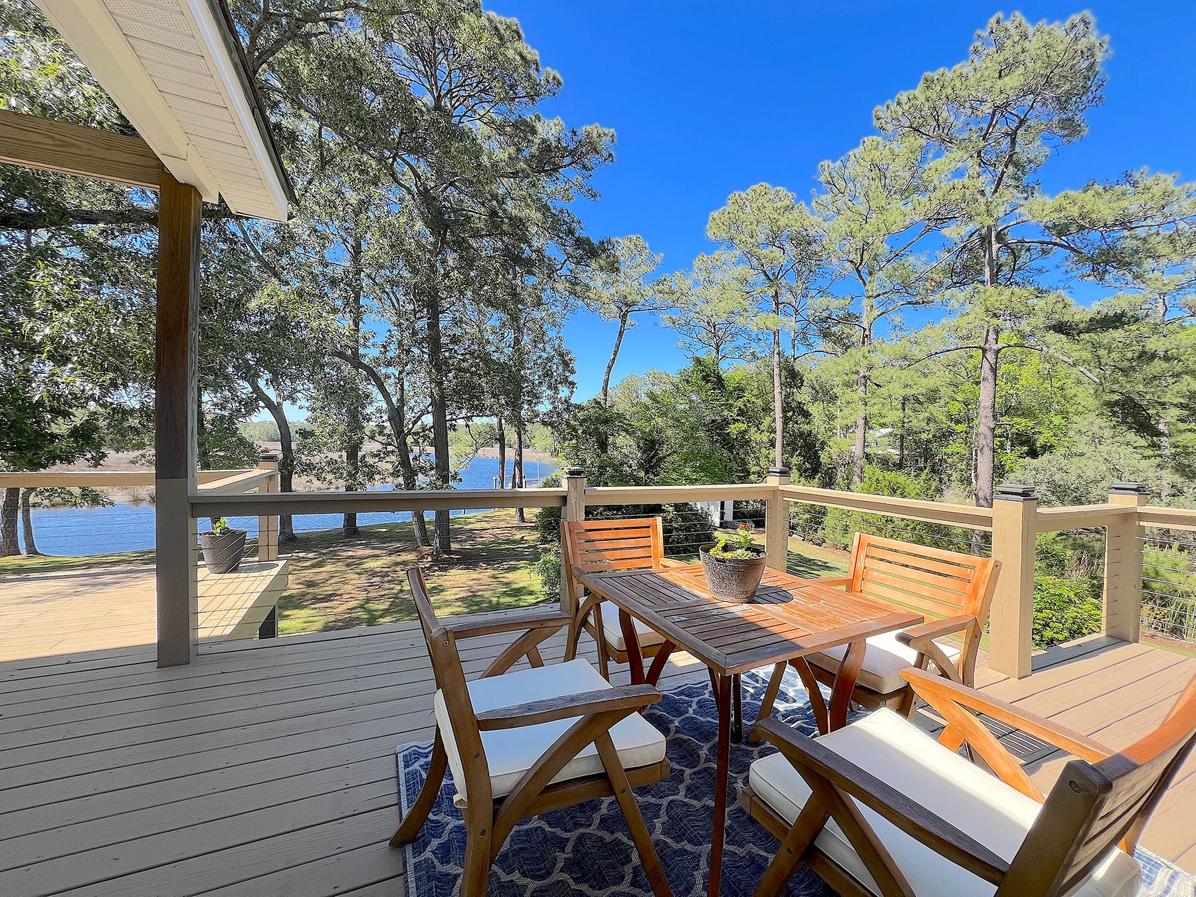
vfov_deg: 89.9
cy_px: 448
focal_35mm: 13
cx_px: 598
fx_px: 449
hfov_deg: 106.2
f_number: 1.8
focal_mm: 1.57
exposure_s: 1/567
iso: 32
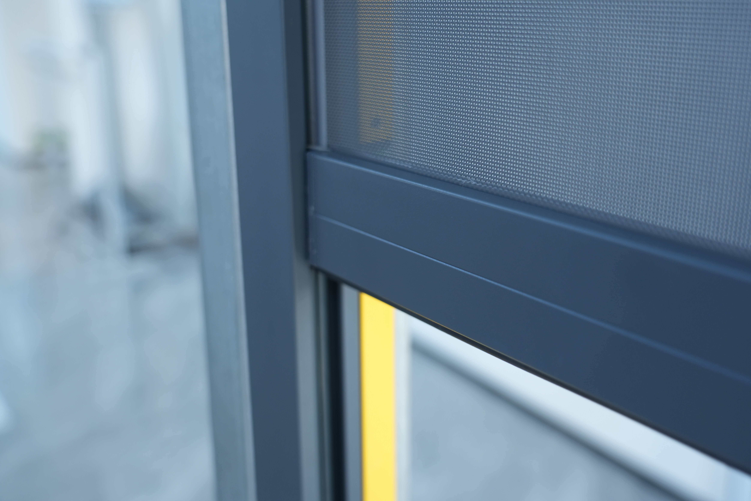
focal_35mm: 40
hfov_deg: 48.5
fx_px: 834
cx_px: 376
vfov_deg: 33.4
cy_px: 250
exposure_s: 1/60
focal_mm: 40
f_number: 4
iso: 500
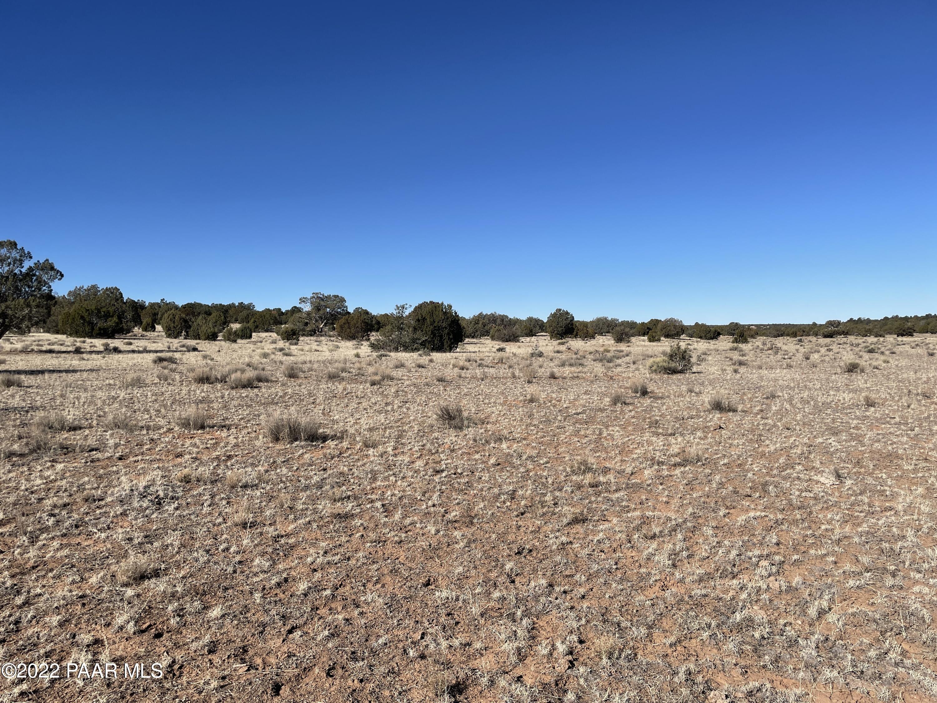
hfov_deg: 67.3
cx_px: 468
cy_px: 352
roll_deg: +1.0
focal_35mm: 26
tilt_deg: -1.1
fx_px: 704
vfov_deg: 53.1
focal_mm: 4.2
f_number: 1.6
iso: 32
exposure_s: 1/5556
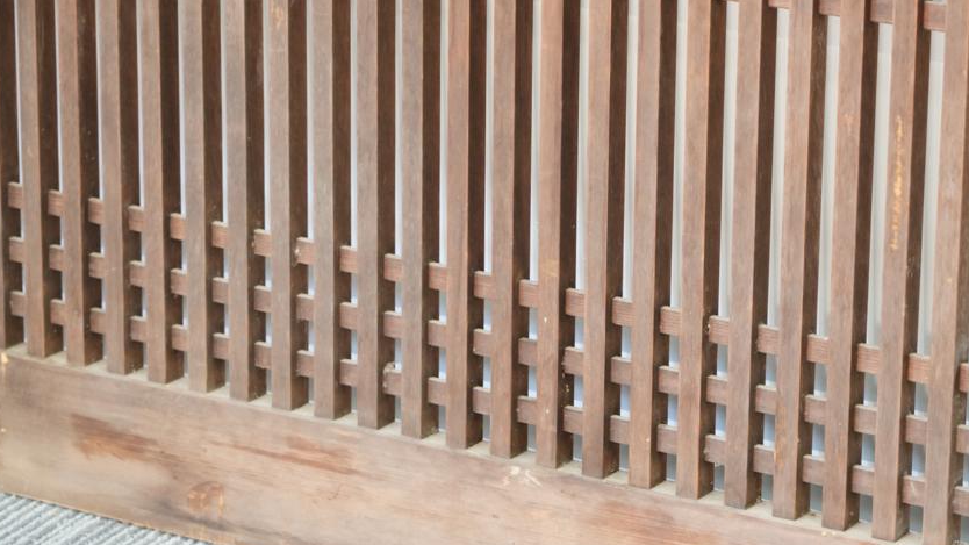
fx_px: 3674
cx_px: 577
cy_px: 250
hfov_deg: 15.0
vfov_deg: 8.5
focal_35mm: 143
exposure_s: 1/125
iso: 6400
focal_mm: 105
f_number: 4
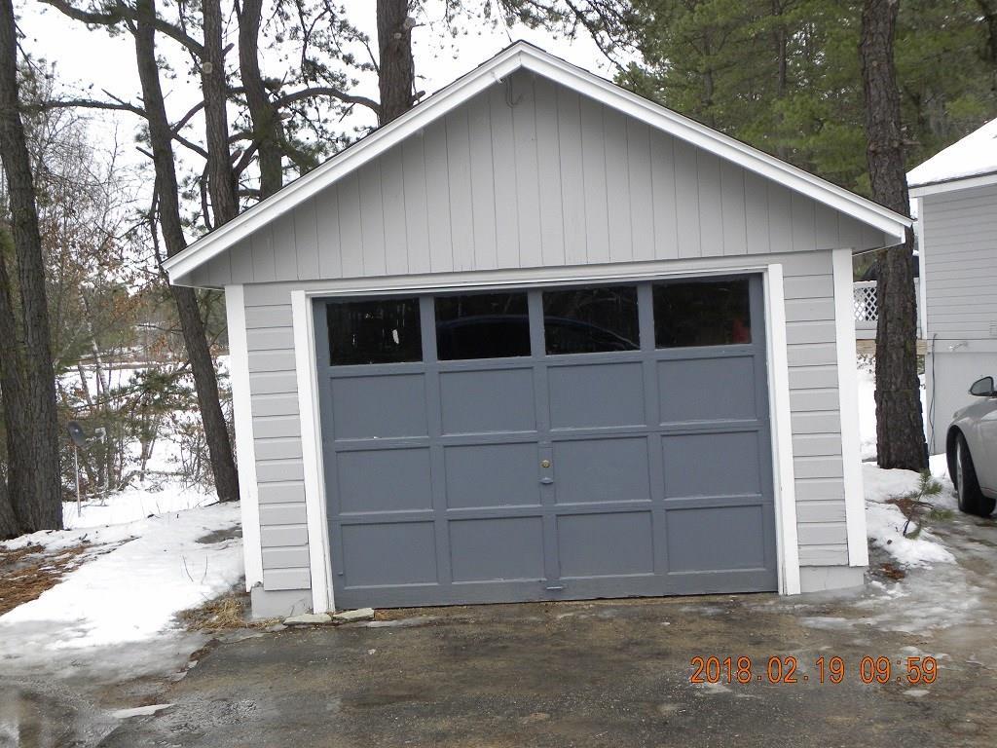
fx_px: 1181
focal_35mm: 41
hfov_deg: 45.8
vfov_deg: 35.1
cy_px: 374
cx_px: 498
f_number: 3.2
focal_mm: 7.3
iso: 173
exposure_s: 1/72.1
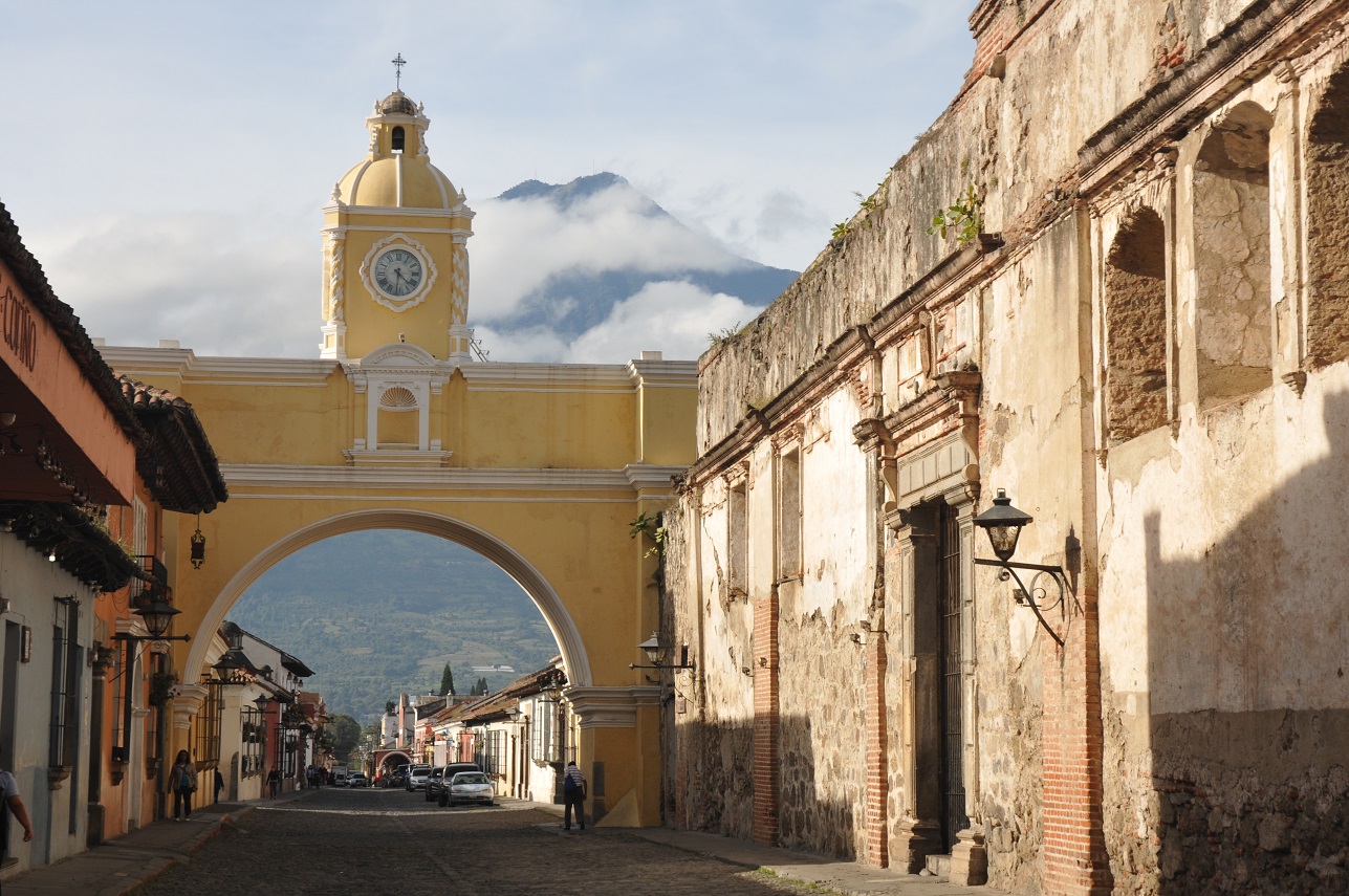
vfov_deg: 18.9
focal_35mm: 72
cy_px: 448
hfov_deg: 28.1
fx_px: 2695
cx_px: 674
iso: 200
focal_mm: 48
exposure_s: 1/125
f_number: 10
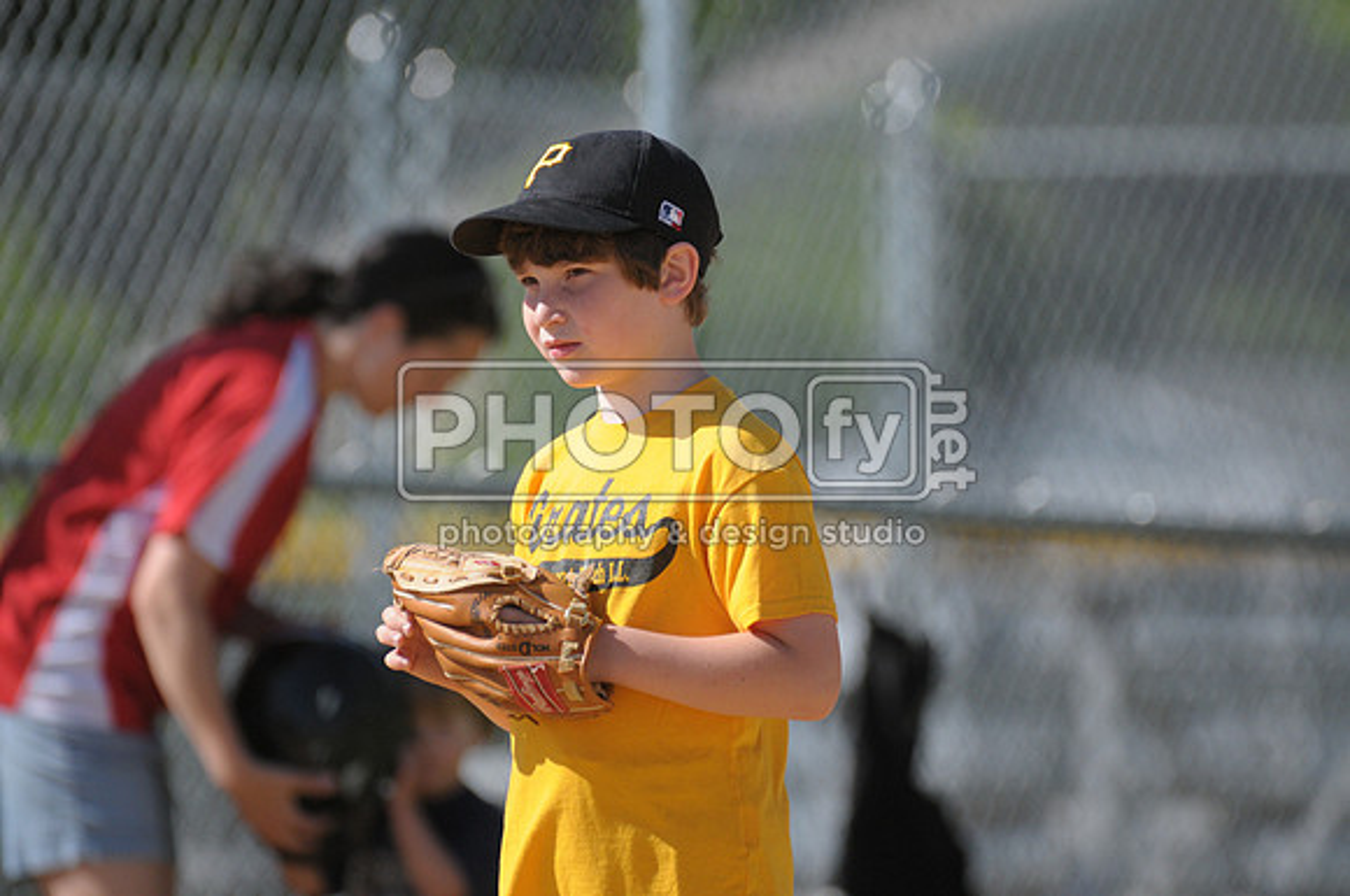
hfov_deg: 4.2
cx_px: 675
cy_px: 448
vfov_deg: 2.8
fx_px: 18536
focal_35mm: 495
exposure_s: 1/4000
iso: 640
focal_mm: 330
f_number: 4
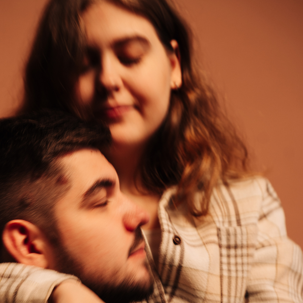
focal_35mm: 110
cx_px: 112
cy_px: 273
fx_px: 1089
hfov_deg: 15.8
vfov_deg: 15.6
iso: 125
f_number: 4.5
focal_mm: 68
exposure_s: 1/30
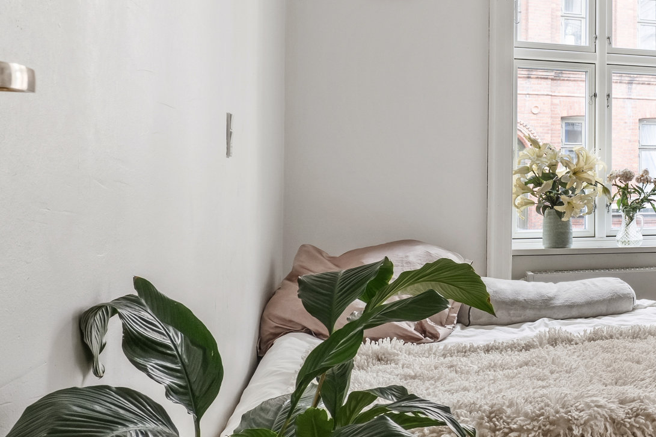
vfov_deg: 30.4
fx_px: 802
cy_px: 182
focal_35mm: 44
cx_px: 724
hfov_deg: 37.2
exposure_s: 1
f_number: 9
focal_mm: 16
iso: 160
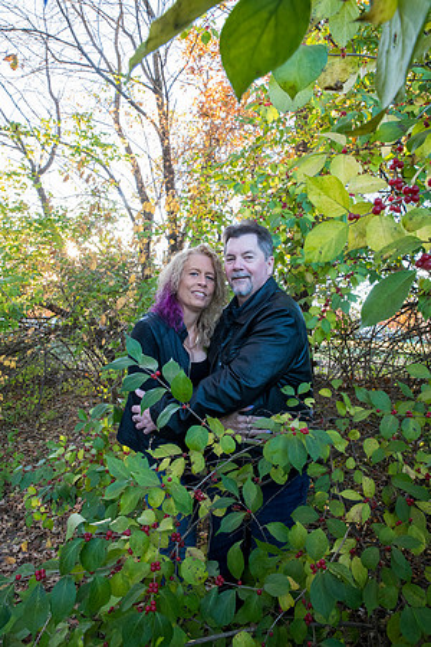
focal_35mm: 24
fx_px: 431
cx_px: 216
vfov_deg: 73.7
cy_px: 324
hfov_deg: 53.1
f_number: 22
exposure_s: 1/15
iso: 2000
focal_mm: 24
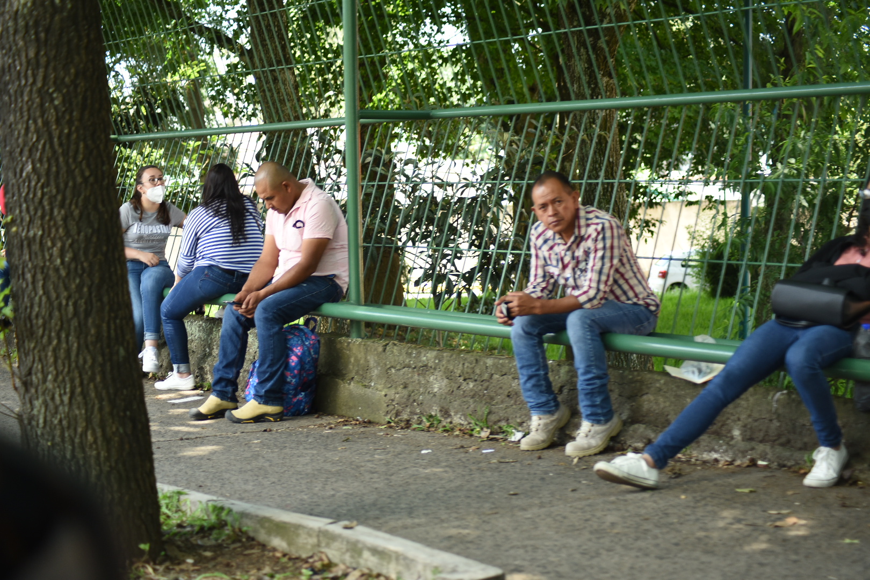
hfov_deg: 28.8
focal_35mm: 70
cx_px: 435
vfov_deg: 19.5
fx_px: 1692
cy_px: 290
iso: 800
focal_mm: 70
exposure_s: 1/400
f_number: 4
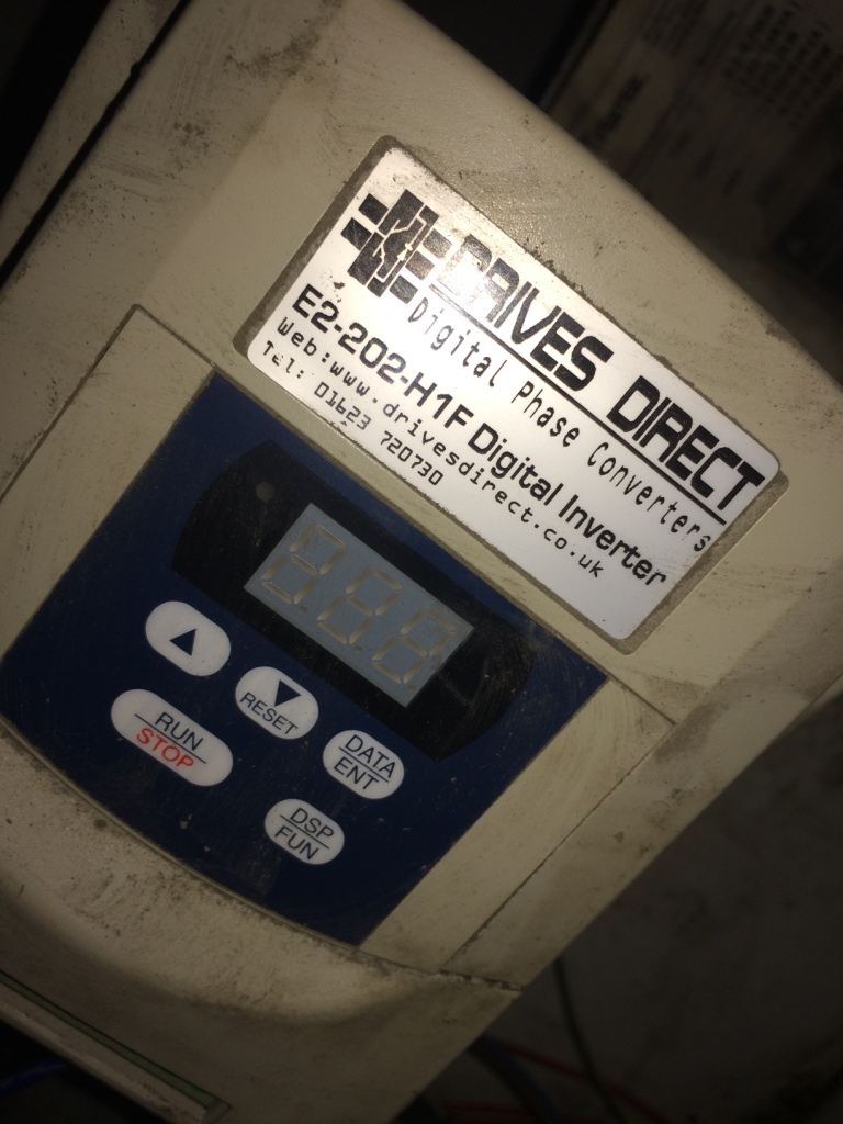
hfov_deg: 48.2
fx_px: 942
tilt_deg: -74.3
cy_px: 562
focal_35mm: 29
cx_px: 422
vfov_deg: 61.7
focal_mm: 4.15
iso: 32
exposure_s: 1/500
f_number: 2.2
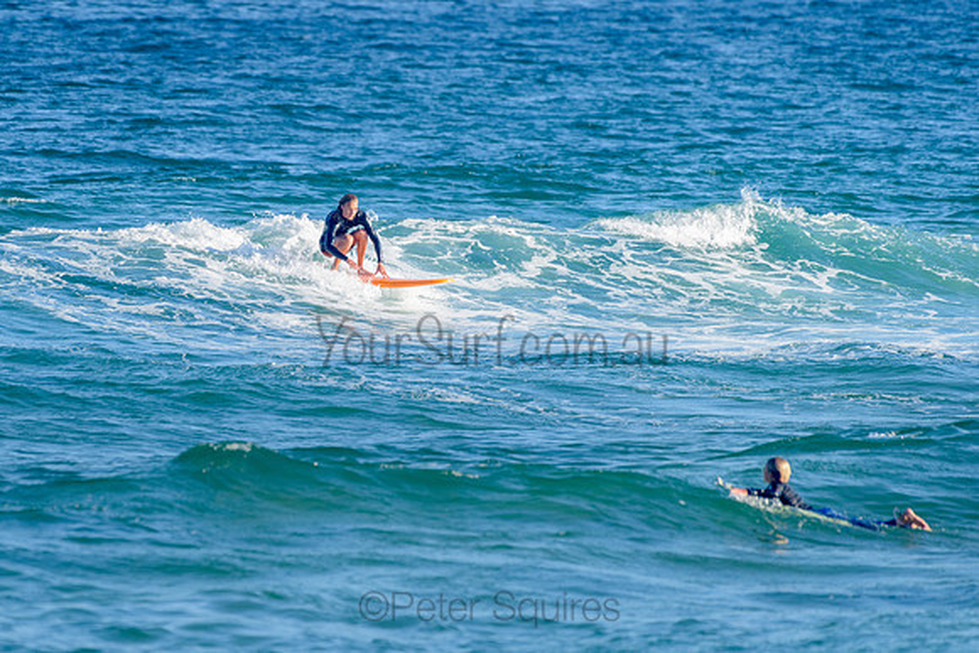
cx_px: 379
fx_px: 16679
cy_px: 253
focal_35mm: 613
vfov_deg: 2.2
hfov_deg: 3.4
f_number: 5.6
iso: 400
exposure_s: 1/2000
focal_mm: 500
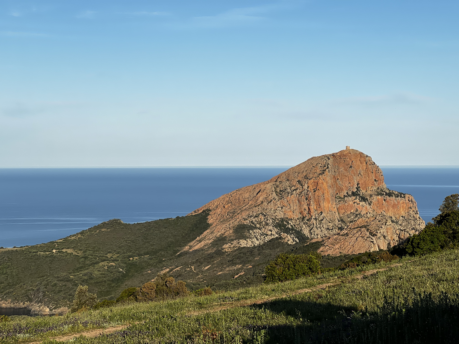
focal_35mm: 77
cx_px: 230
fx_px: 1021
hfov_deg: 25.3
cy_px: 172
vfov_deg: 19.1
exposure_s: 1/943
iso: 32
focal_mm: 9
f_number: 2.8
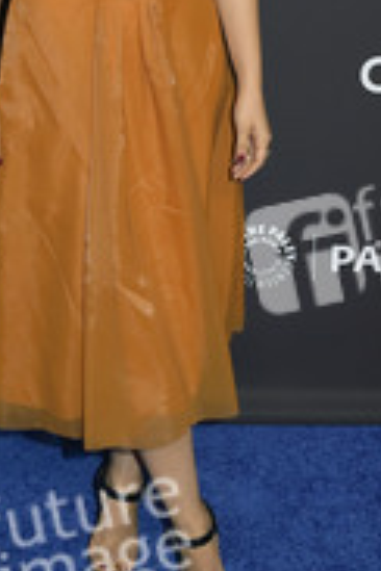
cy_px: 84
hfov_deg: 16.4
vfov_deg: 24.0
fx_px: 1318
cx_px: 123
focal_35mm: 83
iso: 250
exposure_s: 1/250
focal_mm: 38
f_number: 6.3
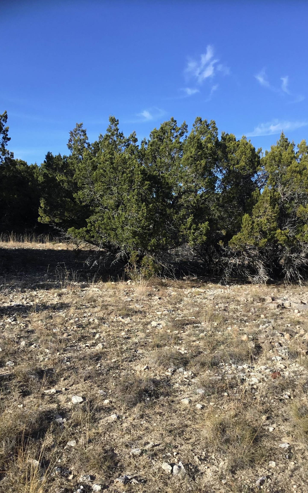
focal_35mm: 33
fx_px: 443
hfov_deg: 38.3
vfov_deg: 58.1
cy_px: 246
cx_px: 161
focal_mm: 3.3
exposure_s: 1/734
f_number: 2.4
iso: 25
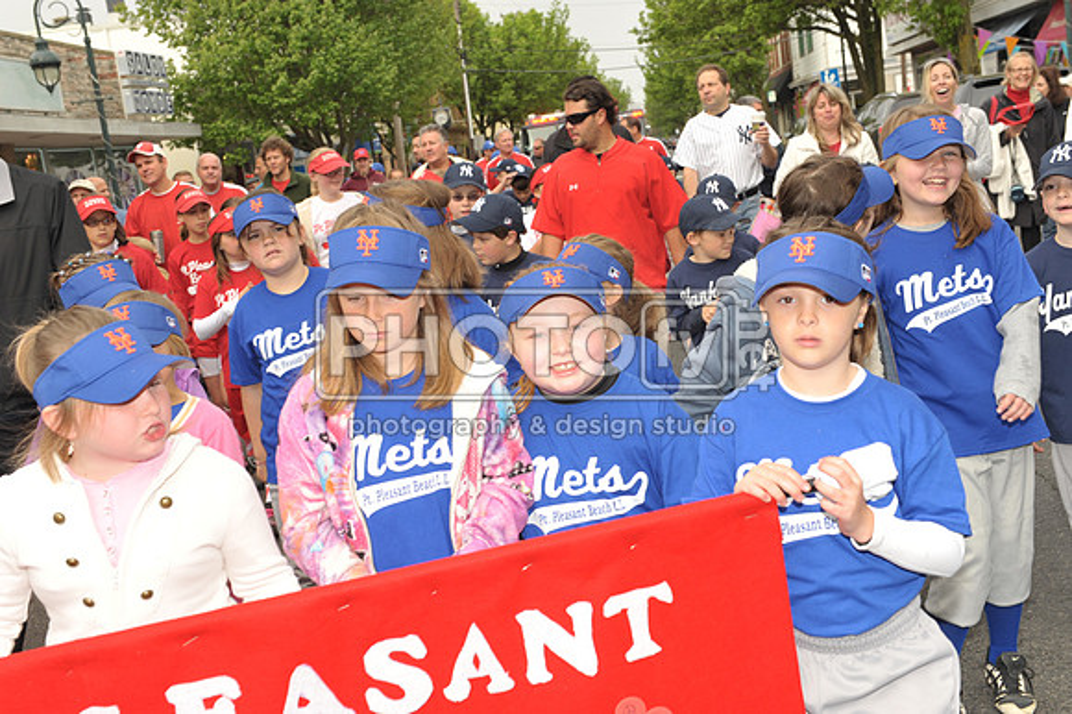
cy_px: 357
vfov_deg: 27.0
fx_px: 1488
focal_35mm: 50
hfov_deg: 39.6
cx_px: 536
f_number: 8
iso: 400
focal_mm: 50
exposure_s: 1/250
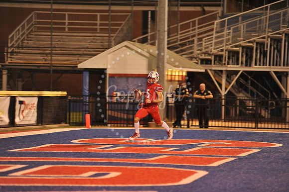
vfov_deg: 6.9
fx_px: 1605
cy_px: 96
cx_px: 144
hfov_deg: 10.3
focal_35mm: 200
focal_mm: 200
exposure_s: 1/200
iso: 2000
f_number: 2.8
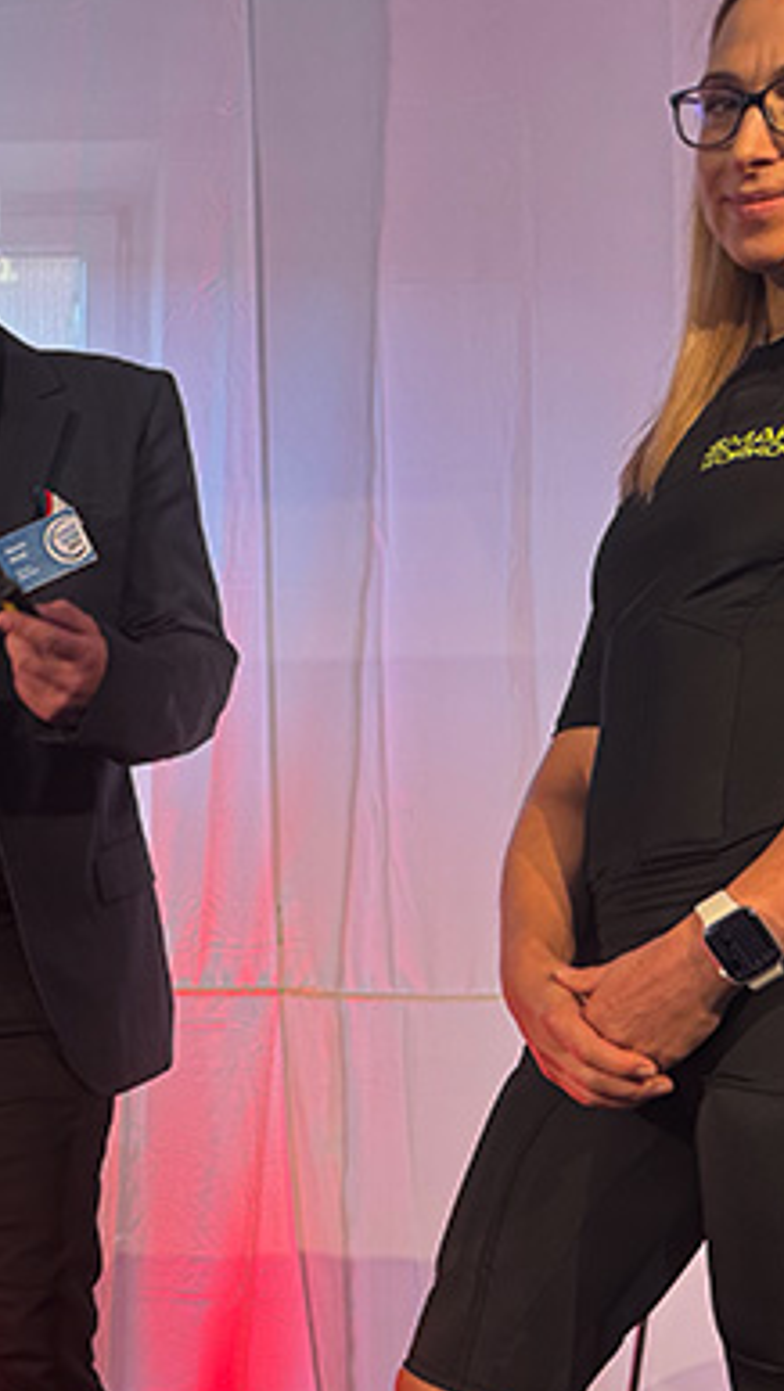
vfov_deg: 37.5
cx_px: -119
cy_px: 1053
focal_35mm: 54
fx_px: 1994
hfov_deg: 21.0
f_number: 1.78
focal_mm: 6.76
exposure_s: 1/102
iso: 200
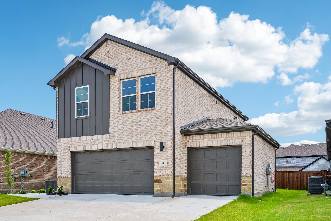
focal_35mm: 31
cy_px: 110
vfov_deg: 42.3
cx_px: 166
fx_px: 285
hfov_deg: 60.3
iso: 100
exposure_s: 1/320
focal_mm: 31
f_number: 8
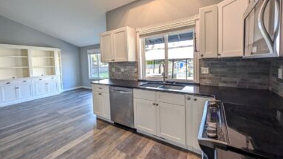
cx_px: 136
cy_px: 67
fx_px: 113
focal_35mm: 15
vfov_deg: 70.1
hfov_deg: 102.9
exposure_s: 1/60
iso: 86
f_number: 2.2
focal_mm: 1.95
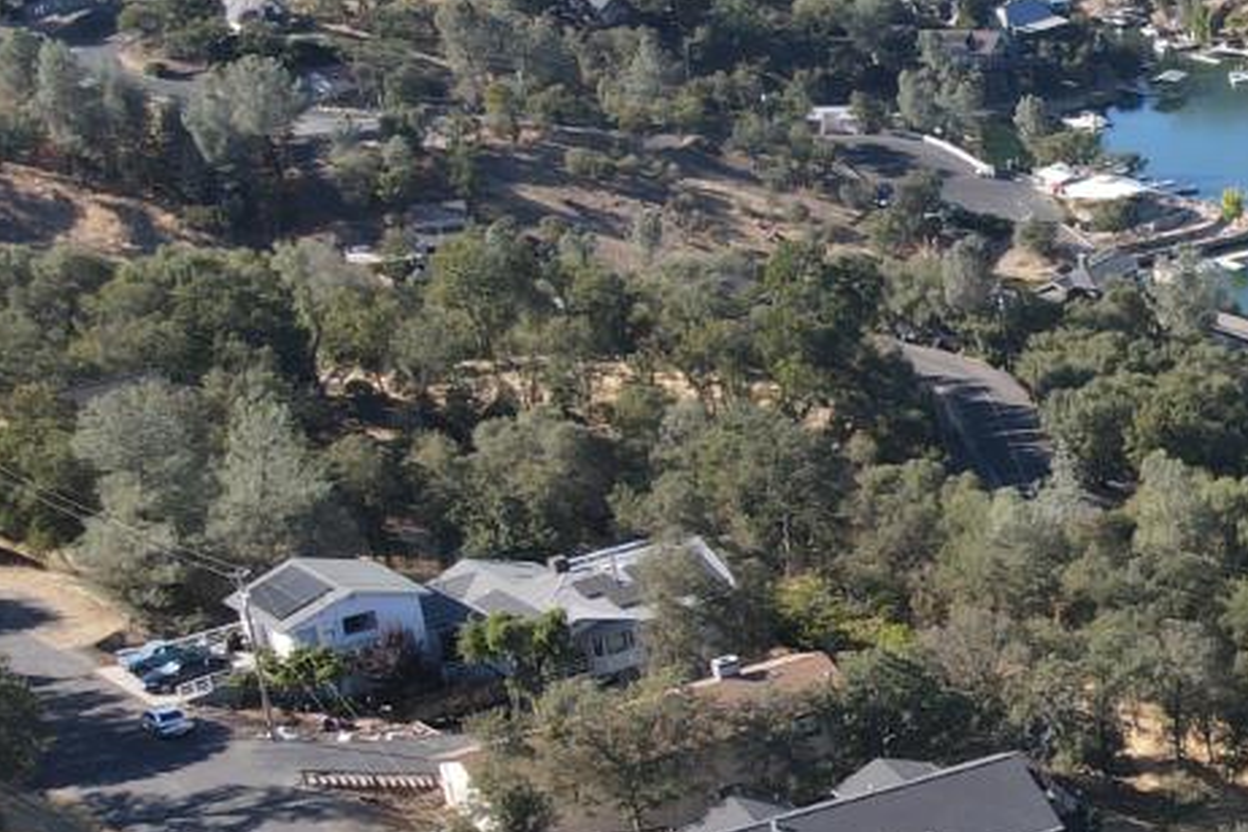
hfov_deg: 20.7
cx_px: 1953
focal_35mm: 81
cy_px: 639
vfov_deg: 16.8
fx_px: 2808
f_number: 2.8
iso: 100
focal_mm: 4.5
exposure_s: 1/250
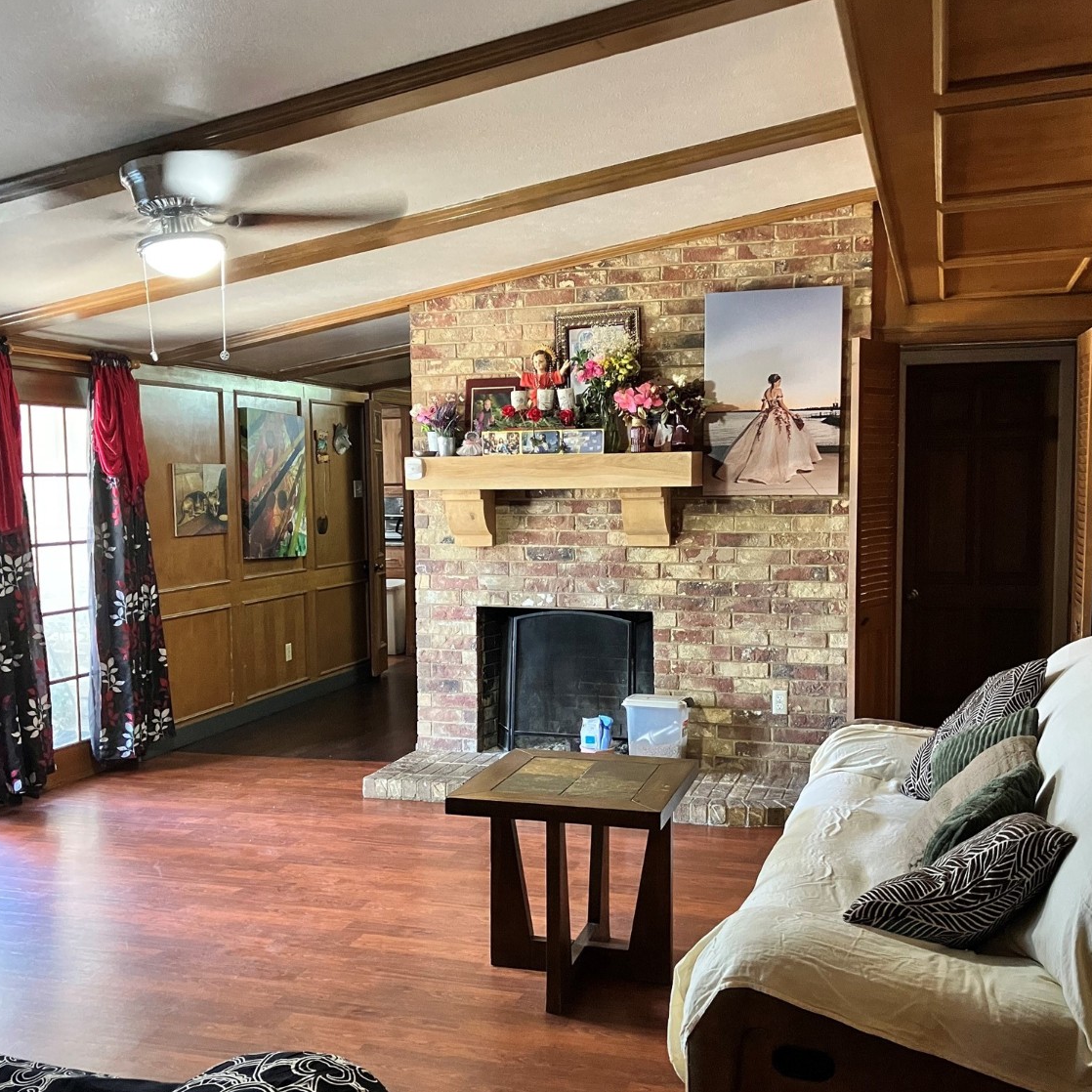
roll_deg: +0.6
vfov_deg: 48.3
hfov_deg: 48.4
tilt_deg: -4.5
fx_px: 1213
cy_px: 622
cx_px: 537
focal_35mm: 34
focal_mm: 3.99
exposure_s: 1/30
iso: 640
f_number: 1.8
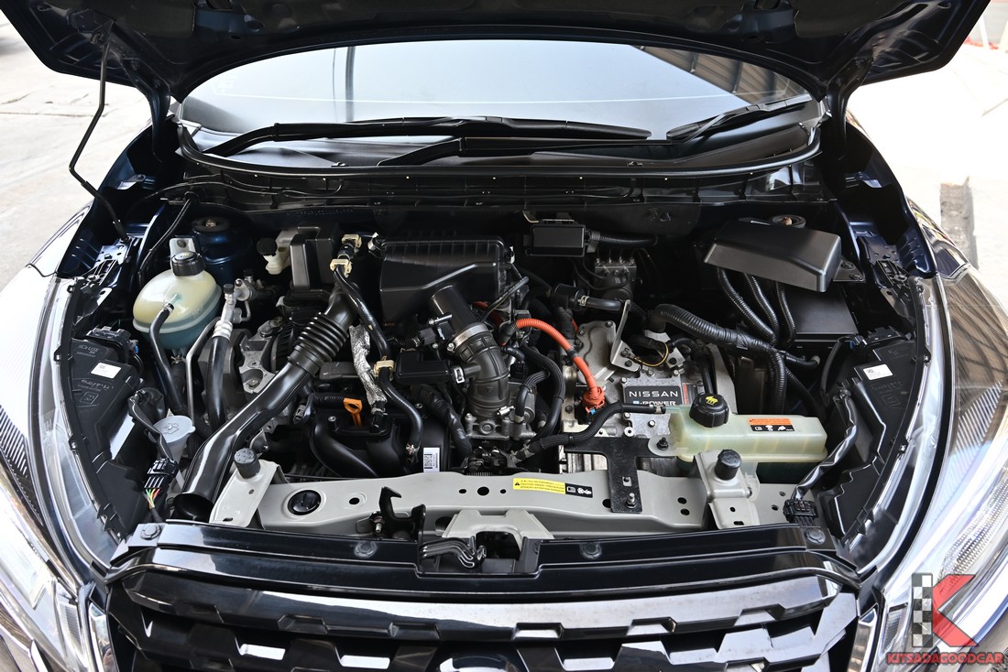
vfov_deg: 53.2
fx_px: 672
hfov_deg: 73.7
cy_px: 336
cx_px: 504
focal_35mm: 24
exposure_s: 1/90
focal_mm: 24
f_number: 5.6
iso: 400
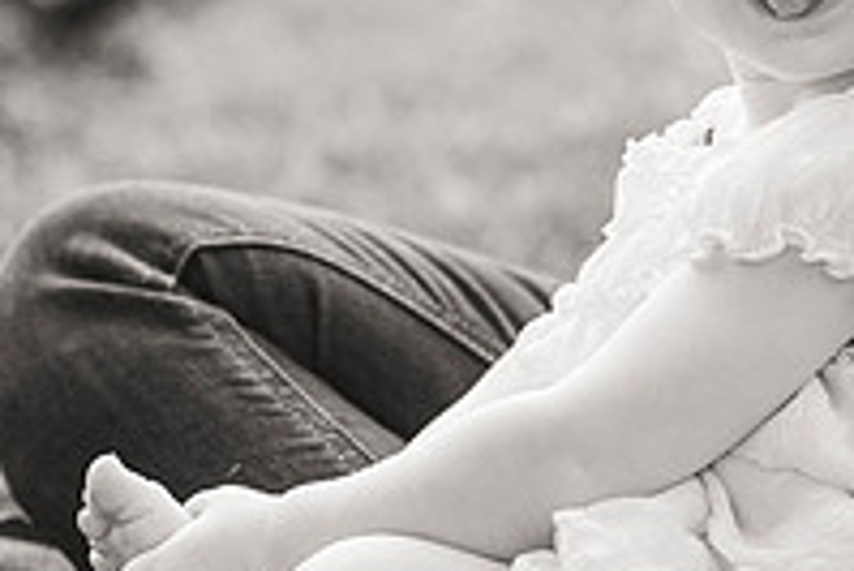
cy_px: 31
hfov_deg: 7.8
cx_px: 305
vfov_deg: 5.2
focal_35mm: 265
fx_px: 6291
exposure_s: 1/1000
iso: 800
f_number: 3.5
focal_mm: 85
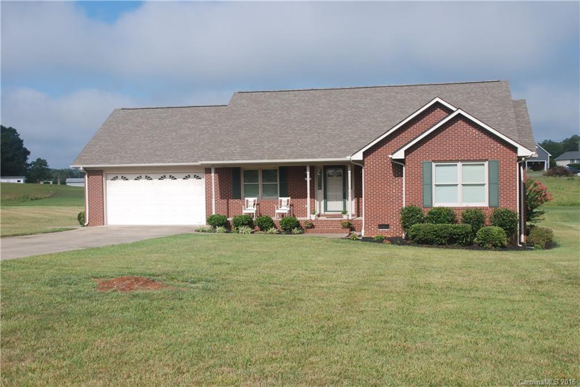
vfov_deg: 29.0
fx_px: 750
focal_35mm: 46
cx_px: 290
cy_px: 194
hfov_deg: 42.3
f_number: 8
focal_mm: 31
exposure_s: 1/250
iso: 100
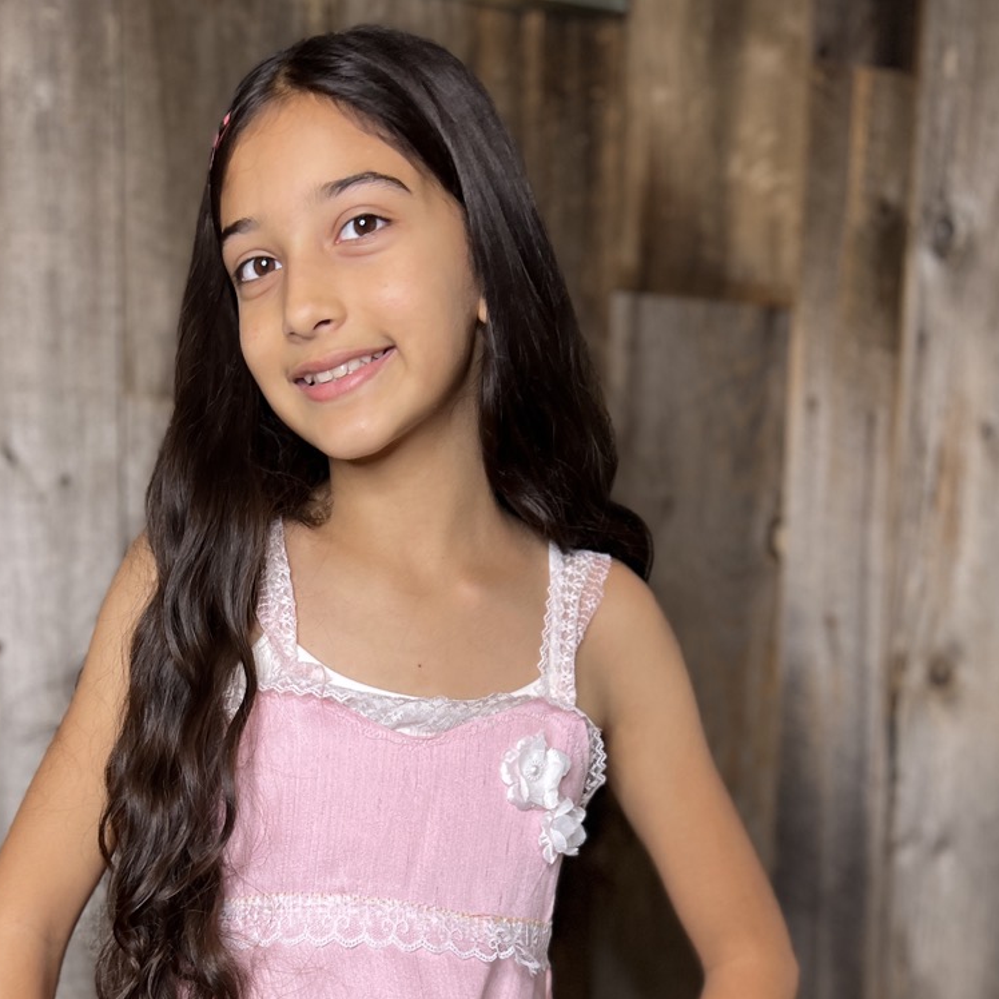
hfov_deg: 38.9
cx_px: 363
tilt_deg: -5.7
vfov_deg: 36.6
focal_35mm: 43
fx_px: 1404
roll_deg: +0.3
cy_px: 912
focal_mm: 5.7
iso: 100
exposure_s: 1/120
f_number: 1.5
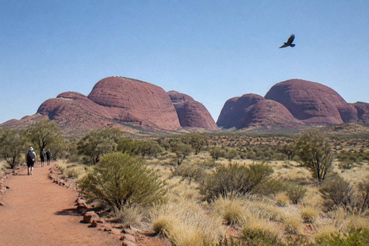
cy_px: 123
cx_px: 184
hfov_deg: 40.4
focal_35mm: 49
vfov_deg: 27.5
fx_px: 502
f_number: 9
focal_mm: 49
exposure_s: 1/250
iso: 160
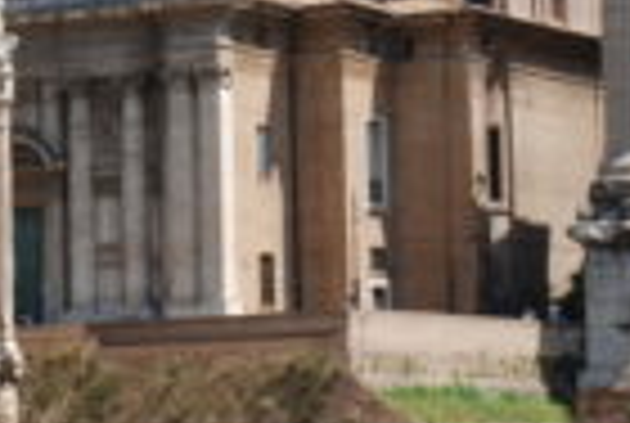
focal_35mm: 188
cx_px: 184
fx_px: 3293
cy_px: -11
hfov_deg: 10.9
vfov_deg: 7.3
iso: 100
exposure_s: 1/50
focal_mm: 35
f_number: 16
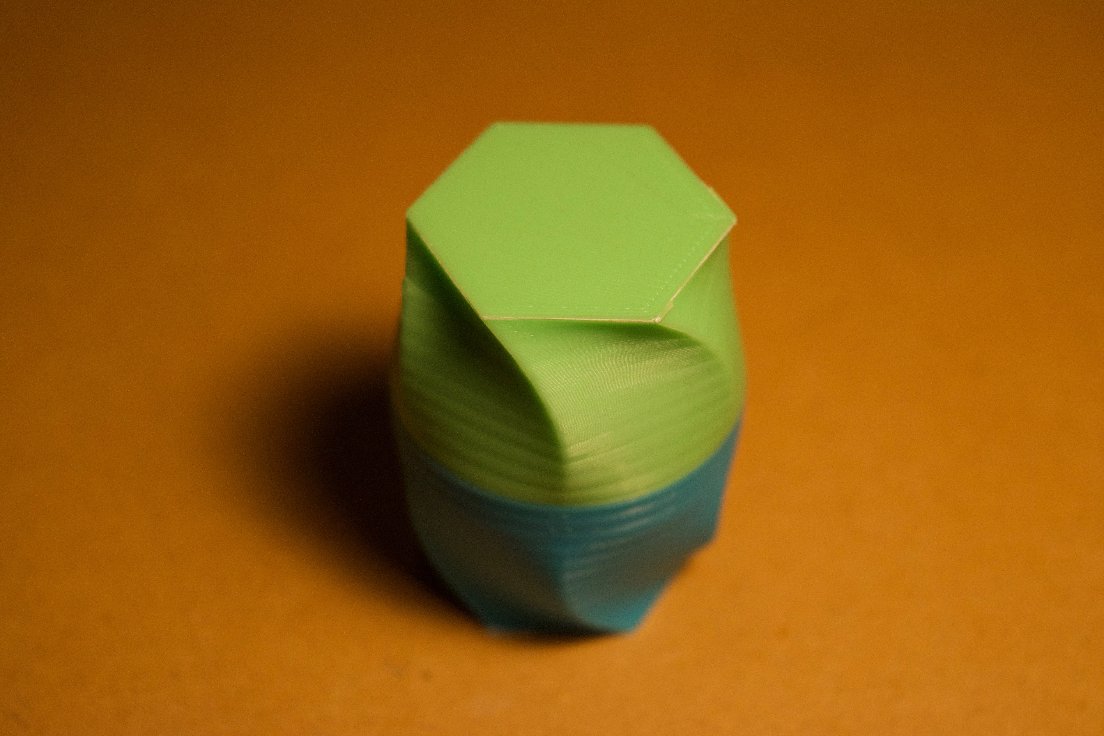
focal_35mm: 72
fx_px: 2208
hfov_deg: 28.1
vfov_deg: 18.9
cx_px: 552
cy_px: 368
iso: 1250
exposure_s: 1/500
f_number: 5.3
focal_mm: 48
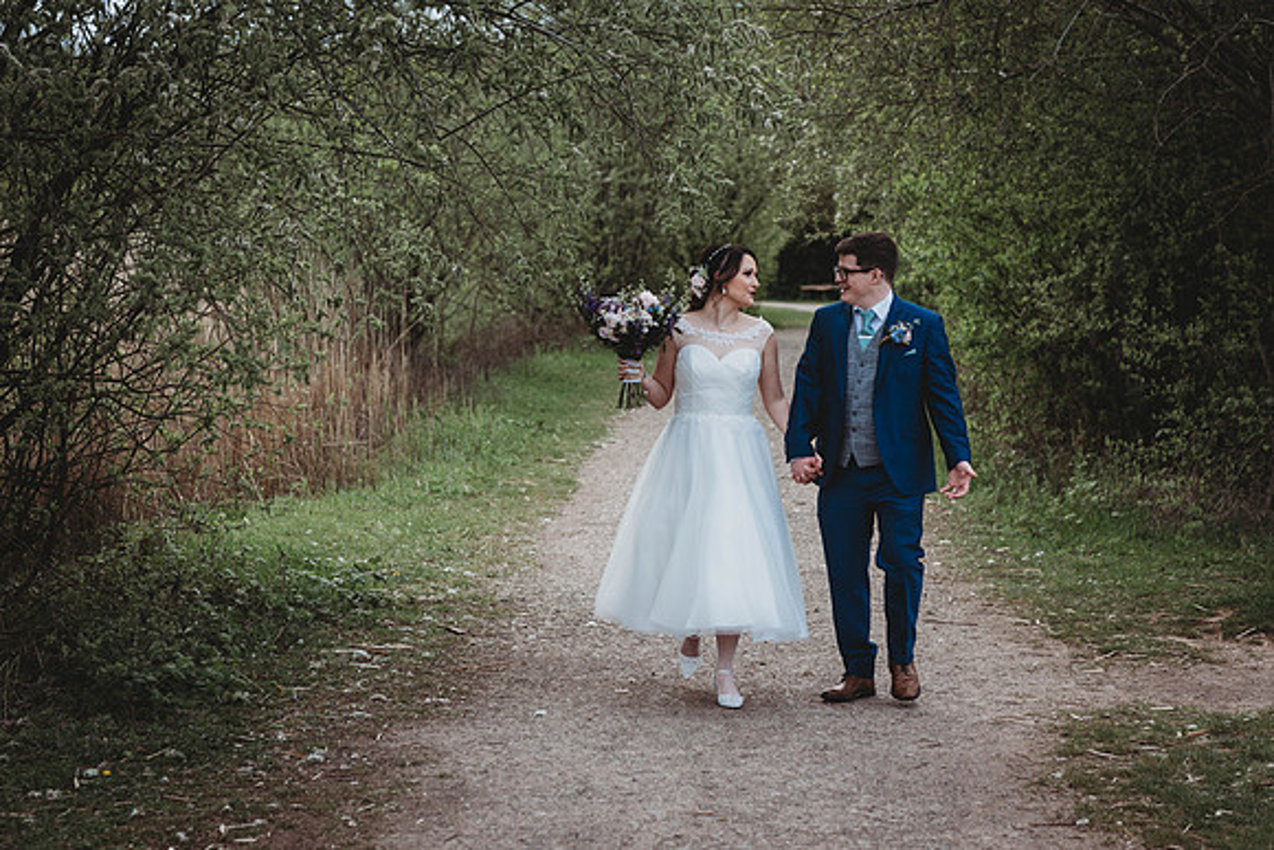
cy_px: 430
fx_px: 2842
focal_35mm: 80
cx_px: 620
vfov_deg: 17.0
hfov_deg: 25.3
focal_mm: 70
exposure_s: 1/1000
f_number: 3.5
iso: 200
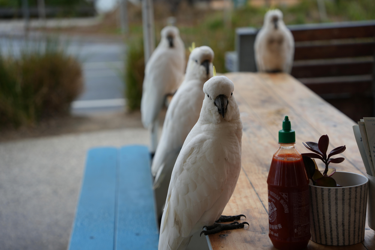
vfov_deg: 16.1
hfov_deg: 23.9
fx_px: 885
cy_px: 125
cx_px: 188
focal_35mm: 85
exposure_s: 1/100
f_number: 4.5
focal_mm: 85
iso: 200
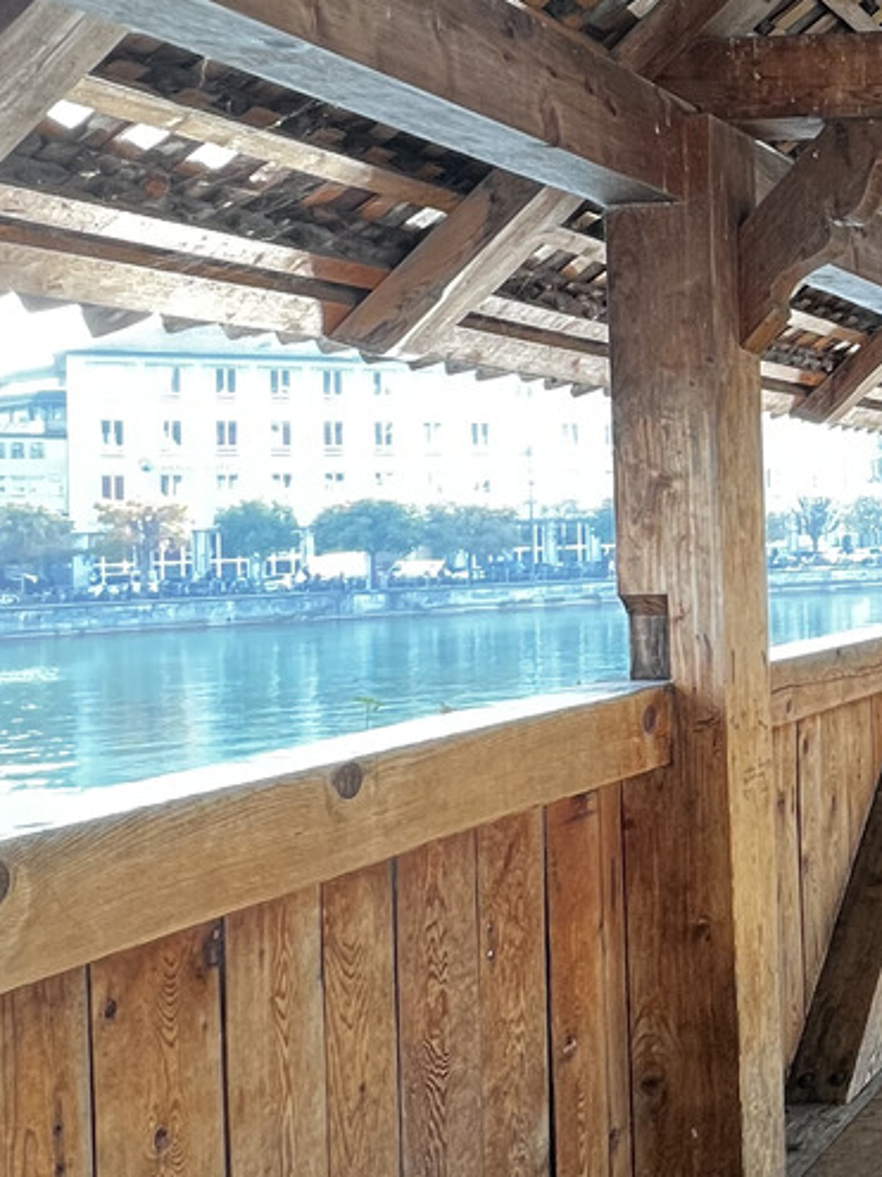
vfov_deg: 44.6
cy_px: 487
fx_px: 1427
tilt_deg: +1.3
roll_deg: +2.3
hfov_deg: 25.7
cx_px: 1317
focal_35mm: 42
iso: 100
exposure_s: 1/99
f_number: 1.8
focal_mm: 1.57
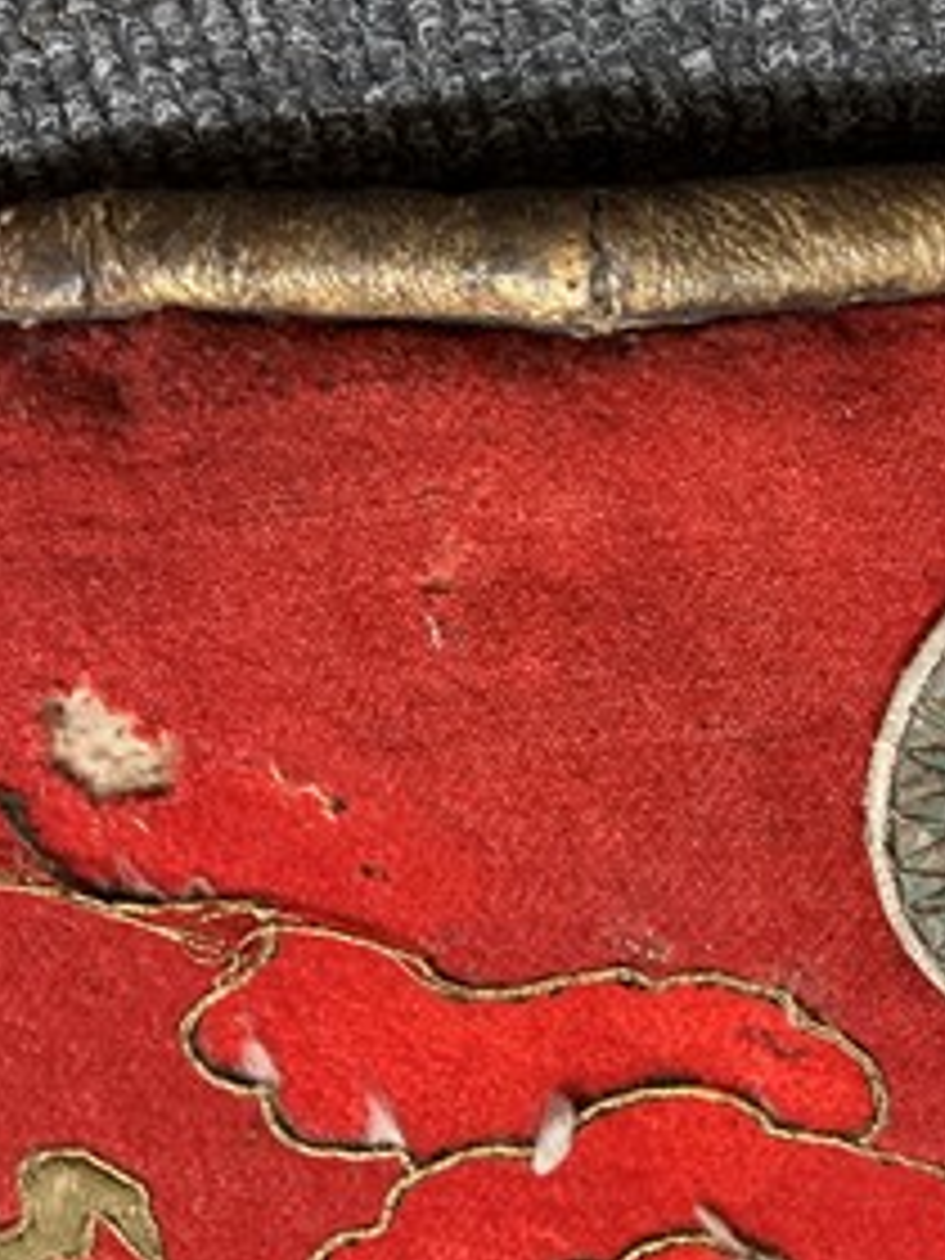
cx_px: 648
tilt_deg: -60.8
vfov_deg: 46.6
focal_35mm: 40
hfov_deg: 35.5
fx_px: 1456
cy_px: 518
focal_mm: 3.99
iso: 250
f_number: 1.8
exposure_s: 1/33
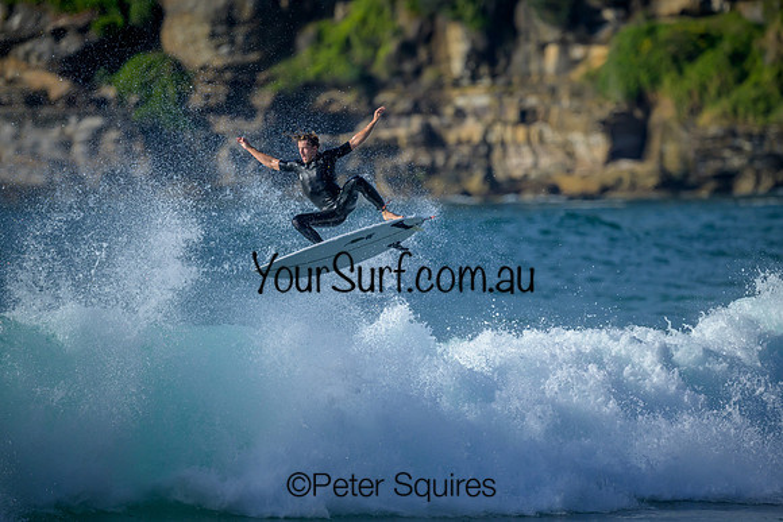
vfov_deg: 1.7
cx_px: 390
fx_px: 17480
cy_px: 260
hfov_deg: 2.6
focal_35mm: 804
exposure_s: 1/4000
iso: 640
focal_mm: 800
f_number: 6.3
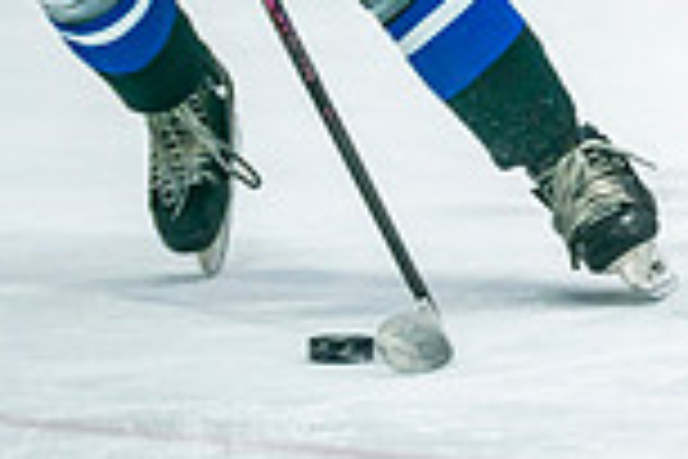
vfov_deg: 1.4
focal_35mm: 988
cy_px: -124
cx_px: 1291
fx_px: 18880
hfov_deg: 2.1
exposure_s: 1/640
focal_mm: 200
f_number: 2.8
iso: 400
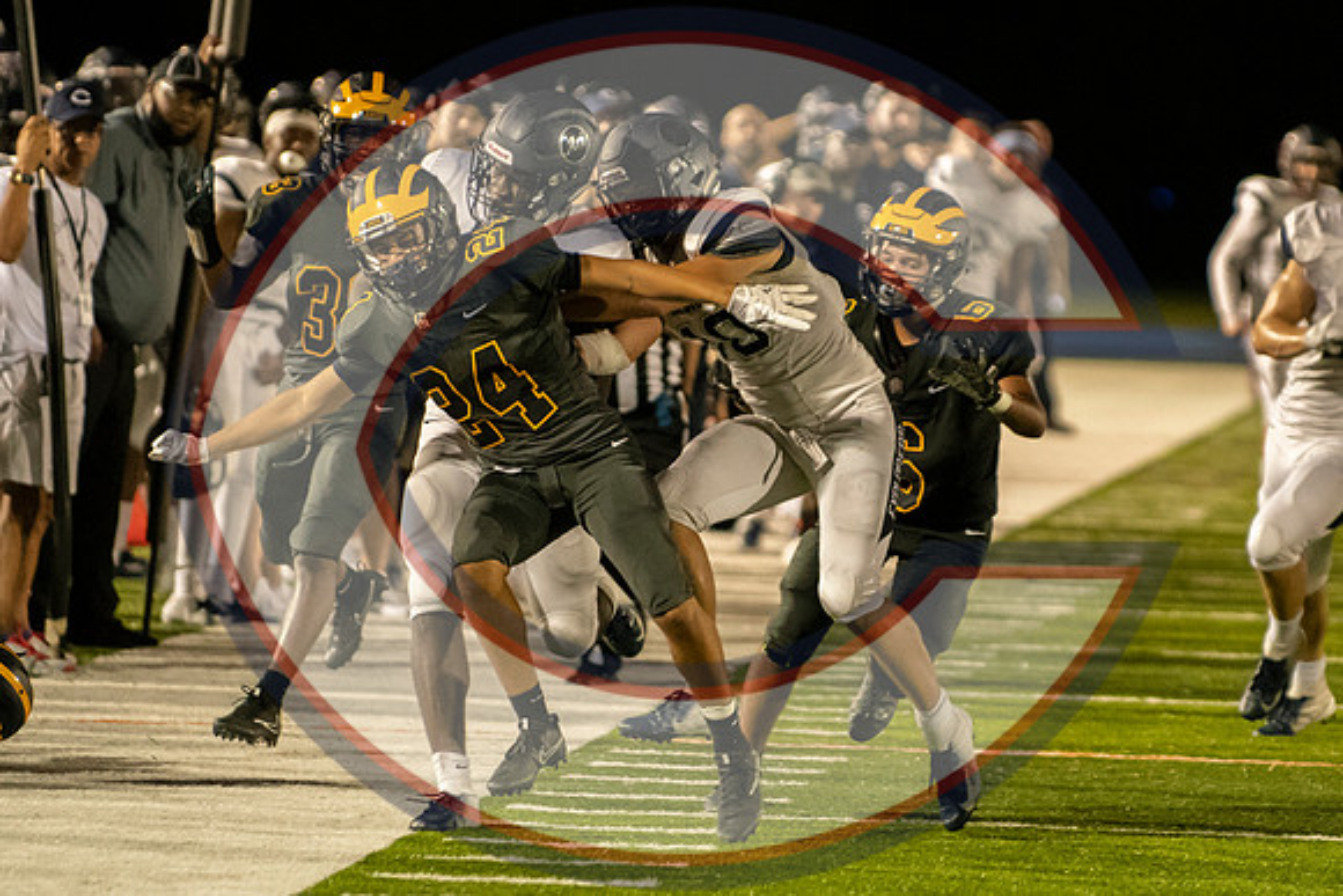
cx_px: 809
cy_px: 475
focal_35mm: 415
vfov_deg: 3.3
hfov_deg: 5.0
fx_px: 15485
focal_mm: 200
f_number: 2.8
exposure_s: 1/1000
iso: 7200
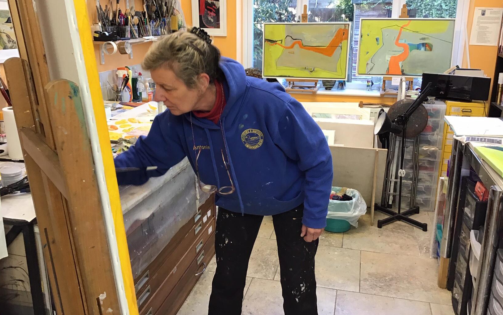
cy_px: 148
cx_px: 251
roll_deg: -0.1
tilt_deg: -15.4
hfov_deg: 58.1
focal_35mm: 33
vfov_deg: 38.3
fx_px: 452
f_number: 2.4
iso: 80
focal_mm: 3.3
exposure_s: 1/33
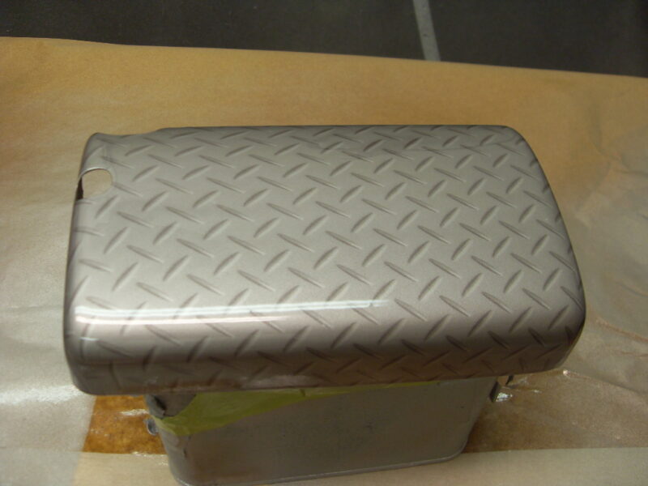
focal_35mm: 35
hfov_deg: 52.6
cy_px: 243
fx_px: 655
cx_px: 324
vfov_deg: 40.7
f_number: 2.8
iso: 100
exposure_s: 1/60
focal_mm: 6.3
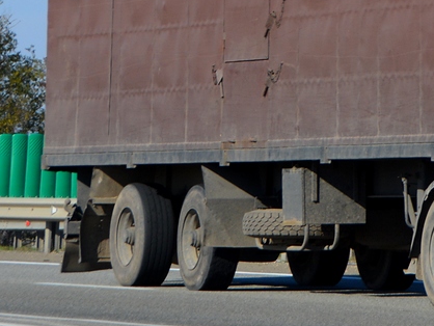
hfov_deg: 5.3
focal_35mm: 372
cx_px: 605
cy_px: -32
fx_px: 4667
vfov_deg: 4.0
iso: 400
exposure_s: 1/1600
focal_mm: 90
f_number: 6.3
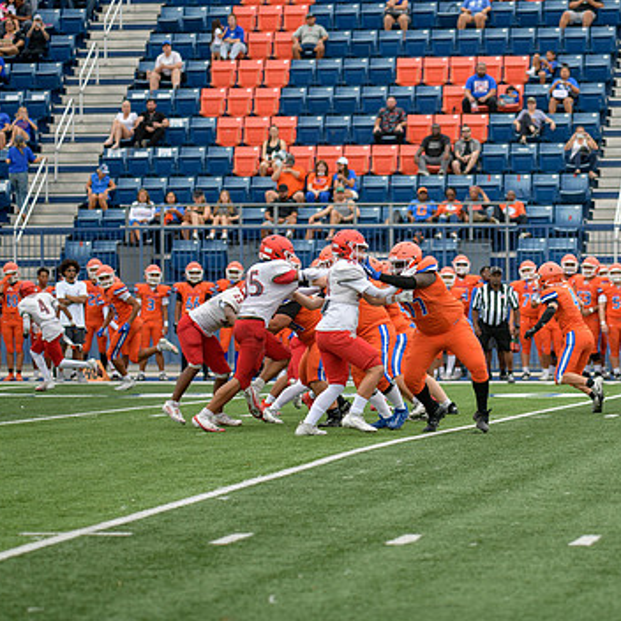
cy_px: 285
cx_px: 485
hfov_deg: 10.4
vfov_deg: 10.4
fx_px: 3410
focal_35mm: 168
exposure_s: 1/800
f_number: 2.8
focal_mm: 120
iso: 320
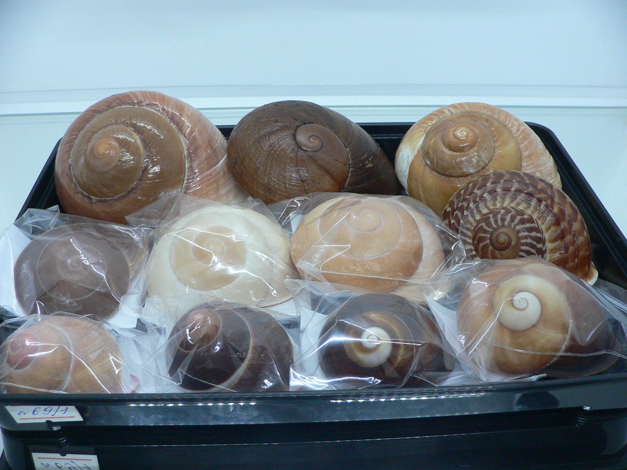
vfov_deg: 40.7
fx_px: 634
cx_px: 314
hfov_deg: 52.6
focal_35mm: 35
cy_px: 235
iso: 200
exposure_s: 1/60
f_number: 2.8
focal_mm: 4.6
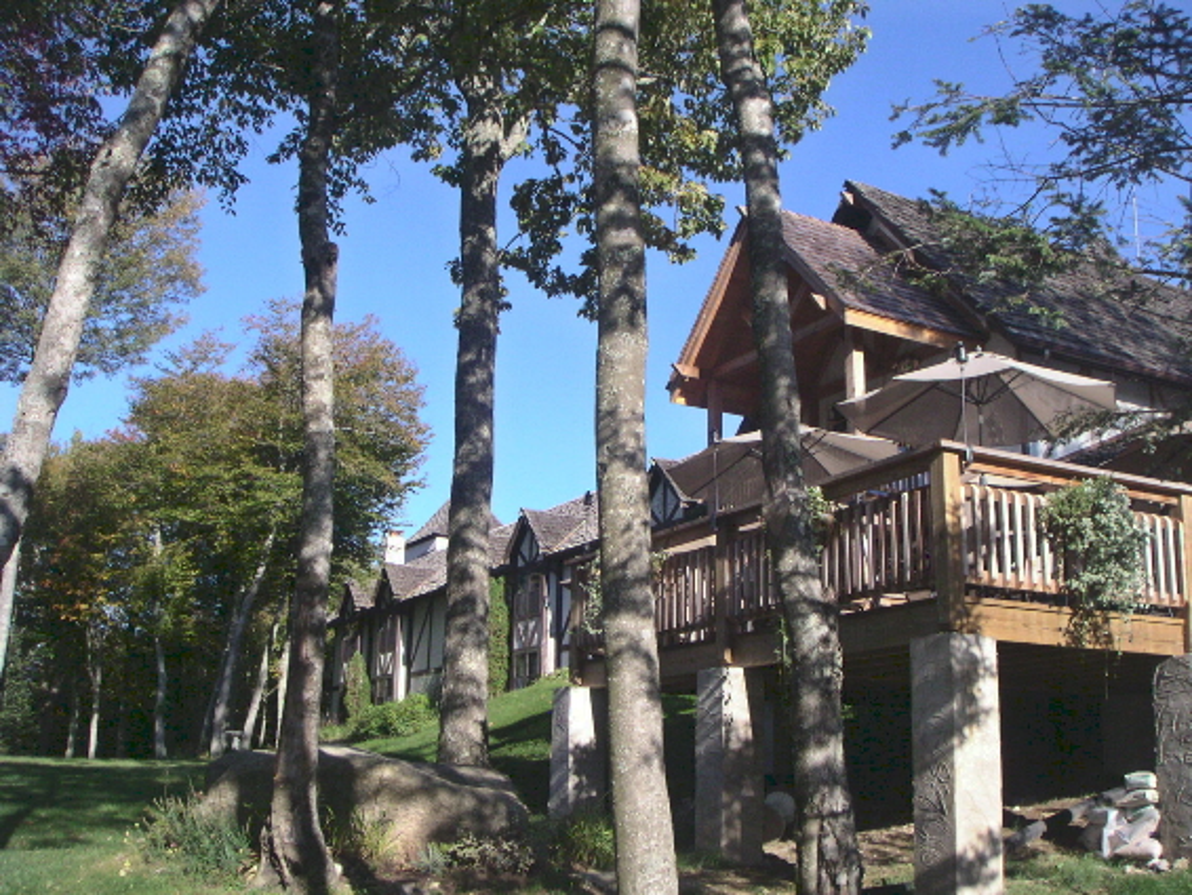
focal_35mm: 38
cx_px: 596
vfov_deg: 37.7
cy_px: 448
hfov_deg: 49.0
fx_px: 1309
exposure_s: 1/250
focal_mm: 6
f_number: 6.6
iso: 160
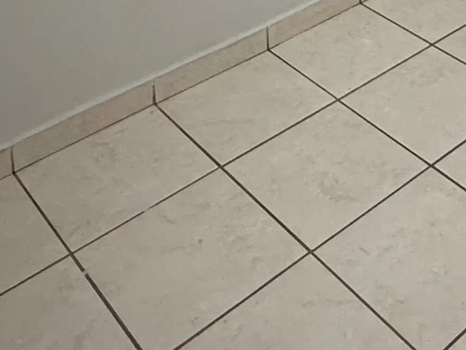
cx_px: 440
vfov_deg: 18.2
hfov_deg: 28.8
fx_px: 862
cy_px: -279
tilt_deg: -10.8
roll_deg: +1.0
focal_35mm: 64
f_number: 2.2
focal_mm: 2.22
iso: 250
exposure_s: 1/60
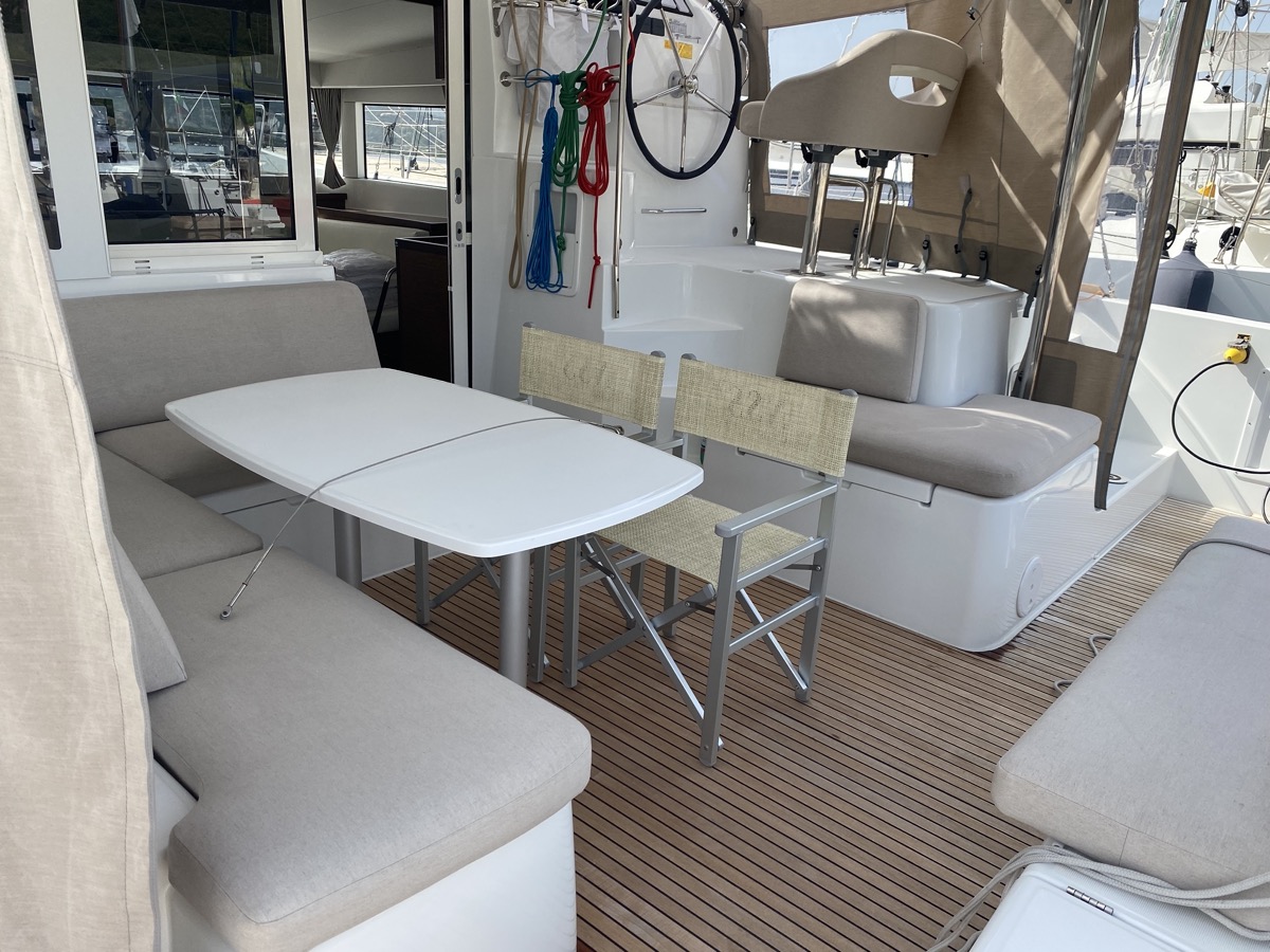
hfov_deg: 67.3
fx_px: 954
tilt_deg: -17.0
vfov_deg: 53.1
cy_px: 476
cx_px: 635
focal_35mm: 26
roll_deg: -3.0
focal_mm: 4.25
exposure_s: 1/1232
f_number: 1.8
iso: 32
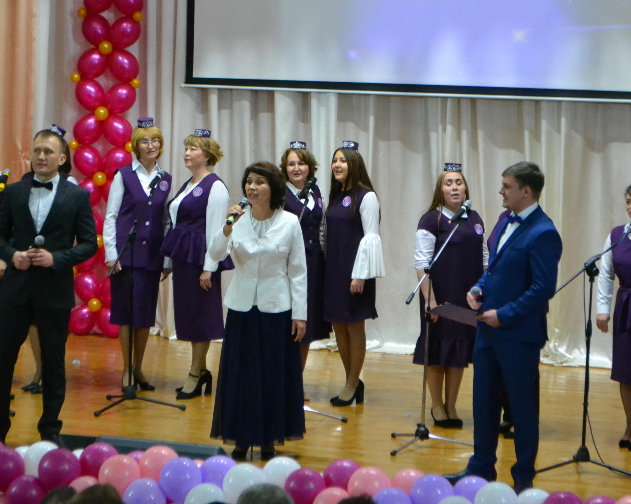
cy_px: 176
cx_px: 321
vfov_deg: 14.4
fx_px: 1998
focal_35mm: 107
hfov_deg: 17.9
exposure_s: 1/60
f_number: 5.3
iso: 2500
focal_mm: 46
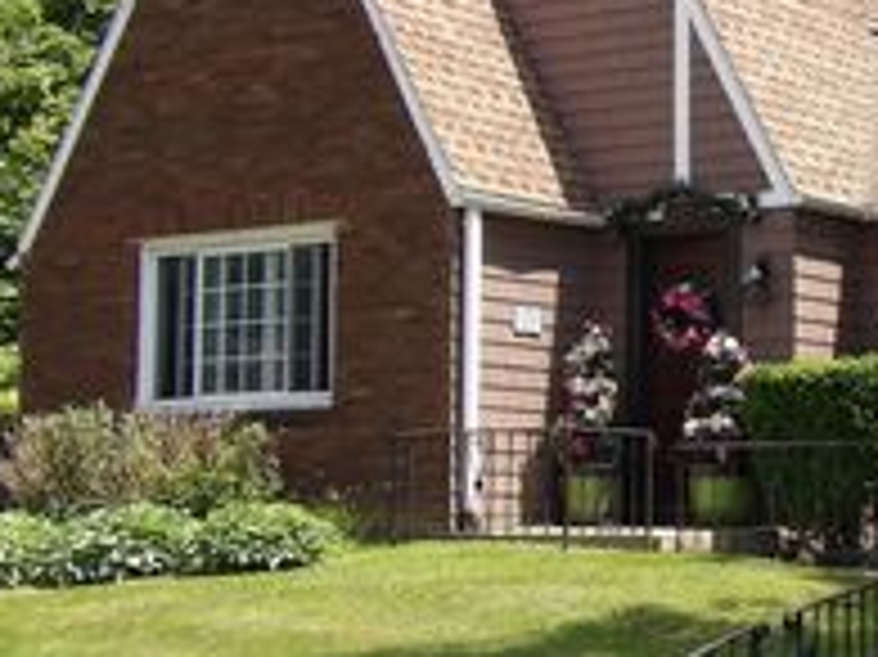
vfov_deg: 14.8
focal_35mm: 100
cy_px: 245
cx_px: 910
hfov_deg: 19.0
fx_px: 2535
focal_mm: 7
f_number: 3.7
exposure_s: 1/291
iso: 100
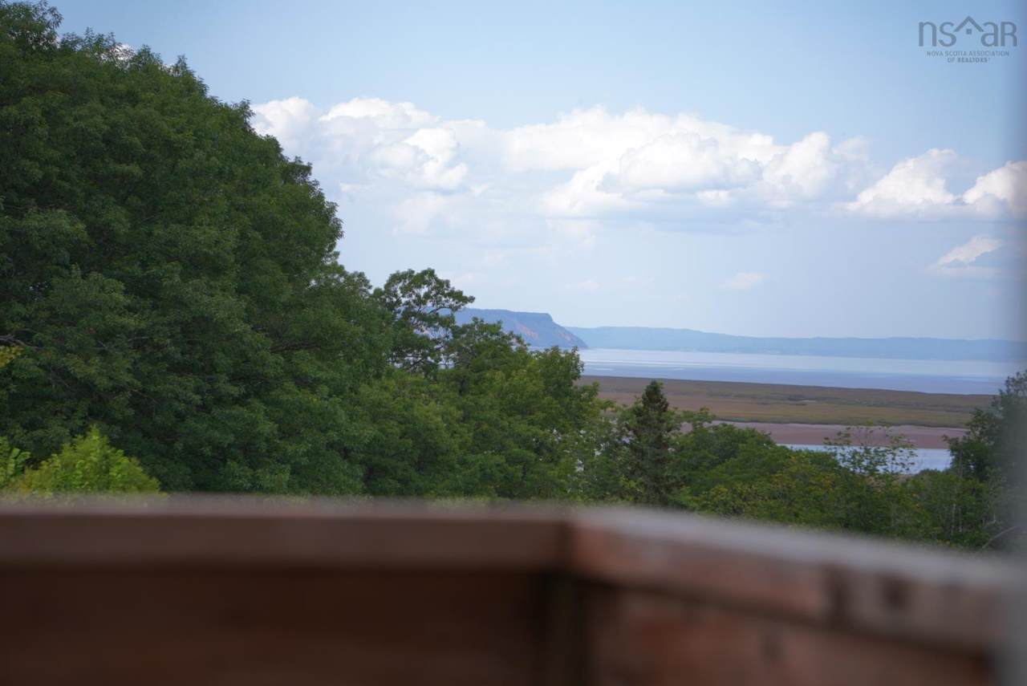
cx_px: 514
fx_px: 3596
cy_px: 343
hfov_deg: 16.3
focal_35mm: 126
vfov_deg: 10.9
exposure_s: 1/320
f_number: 5
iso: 160
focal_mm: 84
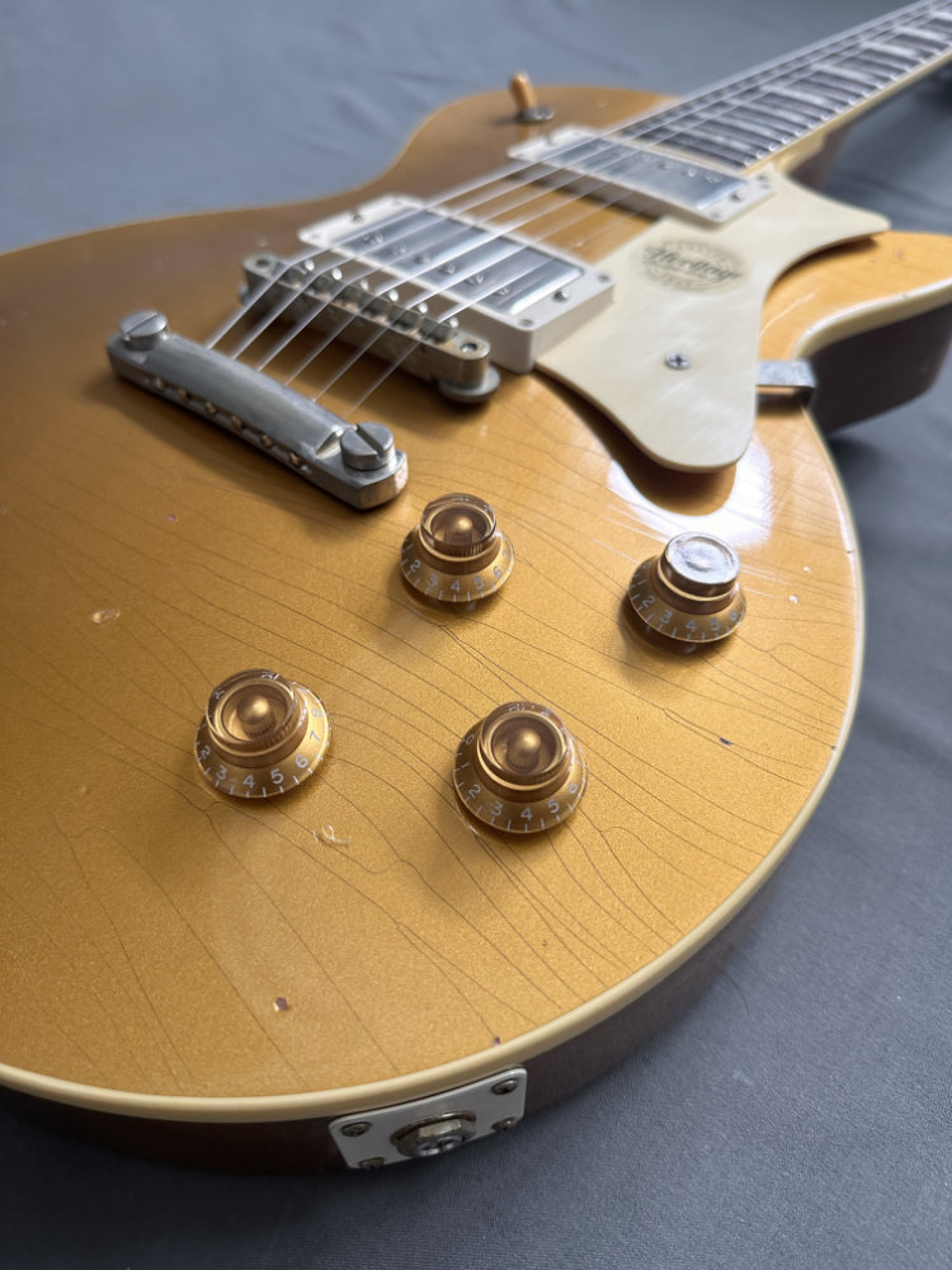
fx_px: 880
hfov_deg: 56.8
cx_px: 476
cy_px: 635
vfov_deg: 71.6
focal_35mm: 24
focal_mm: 6.9
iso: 200
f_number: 1.8
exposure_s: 1/121
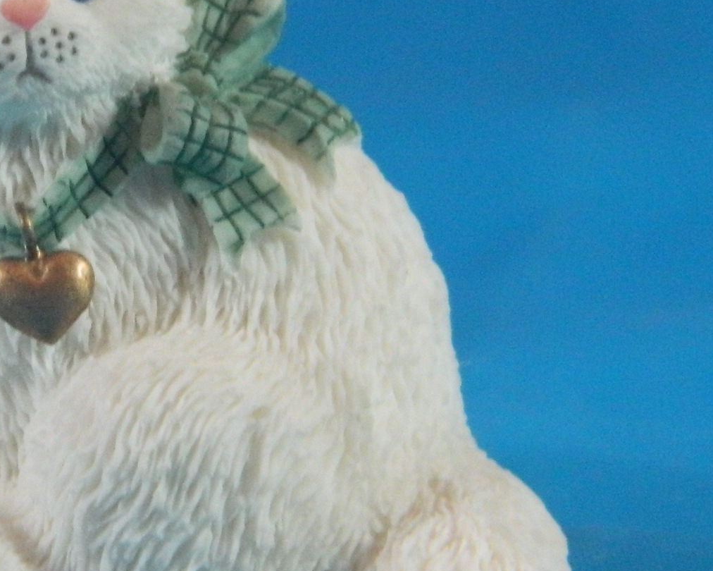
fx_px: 7915
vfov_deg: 4.1
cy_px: 250
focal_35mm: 375
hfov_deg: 5.2
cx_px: 85
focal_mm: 27
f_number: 4.9
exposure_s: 1/30
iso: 400
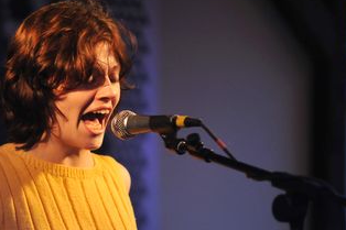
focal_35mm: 299
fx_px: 2872
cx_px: 98
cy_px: 156
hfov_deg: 6.9
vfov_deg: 4.6
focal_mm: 200
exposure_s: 1/320
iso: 2000
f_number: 2.8
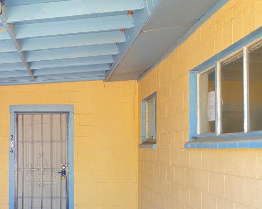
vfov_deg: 27.0
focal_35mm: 56
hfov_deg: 32.4
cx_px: 44
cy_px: 139
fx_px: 434
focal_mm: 4.25
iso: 125
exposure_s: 1/86
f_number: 1.8
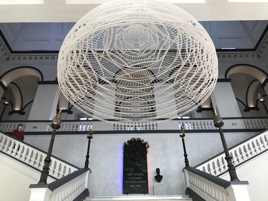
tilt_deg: +35.9
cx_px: 134
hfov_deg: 63.4
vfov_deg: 49.7
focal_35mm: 28
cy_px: 100
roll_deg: +1.5
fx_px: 217
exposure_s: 1/50
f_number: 1.8
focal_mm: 3.99
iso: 32
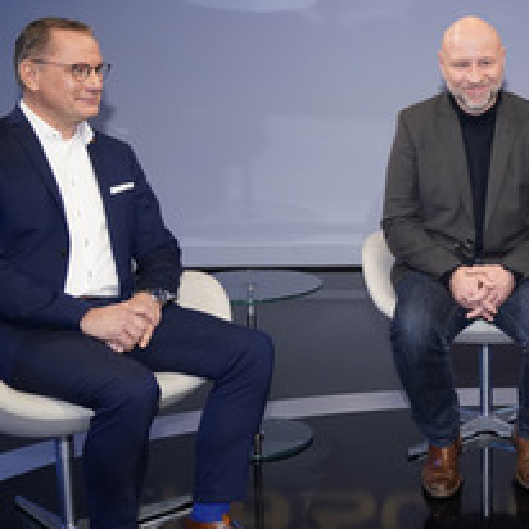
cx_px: 497
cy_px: 244
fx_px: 899
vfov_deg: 32.8
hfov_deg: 31.0
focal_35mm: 52
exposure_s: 1/125
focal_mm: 28
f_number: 5
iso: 2000
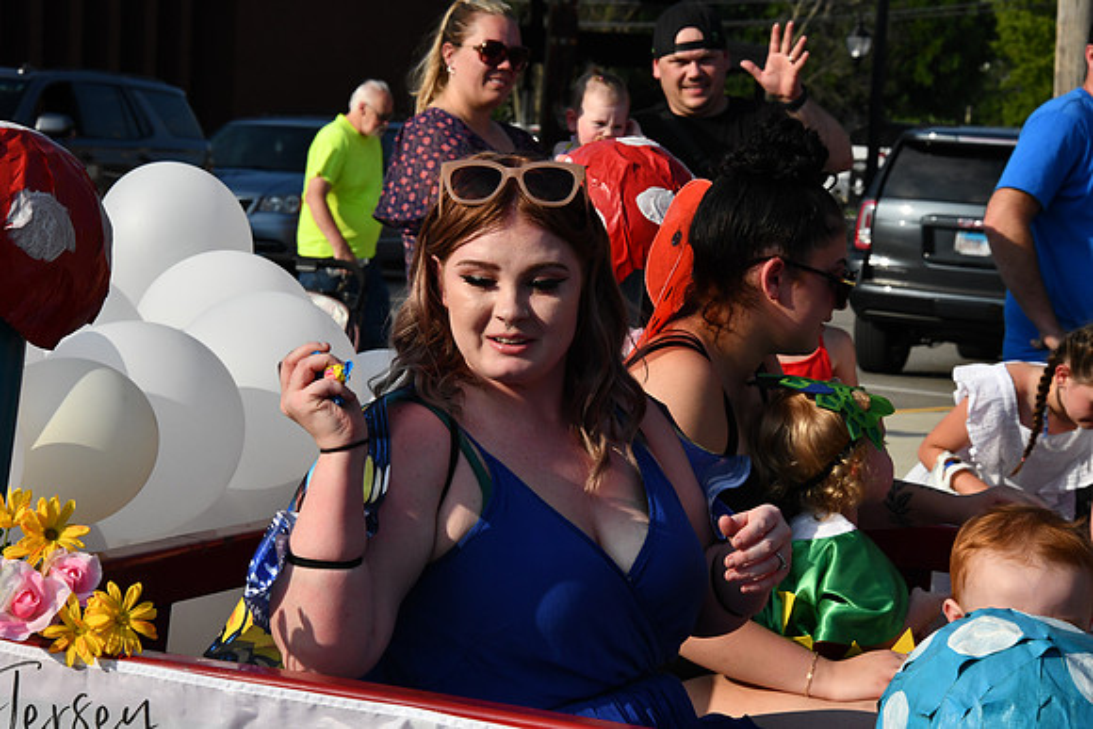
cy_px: 364
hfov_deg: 16.4
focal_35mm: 125
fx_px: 3796
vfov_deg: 11.0
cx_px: 546
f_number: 20
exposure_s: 1/1000
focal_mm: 125
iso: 1600
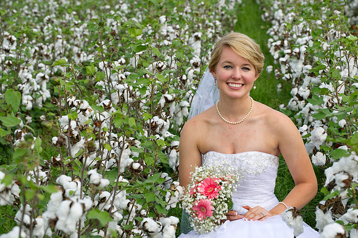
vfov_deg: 11.0
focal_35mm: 125
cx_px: 179
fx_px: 1242
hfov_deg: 16.4
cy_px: 119
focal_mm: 125
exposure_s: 1/160
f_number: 8
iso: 160
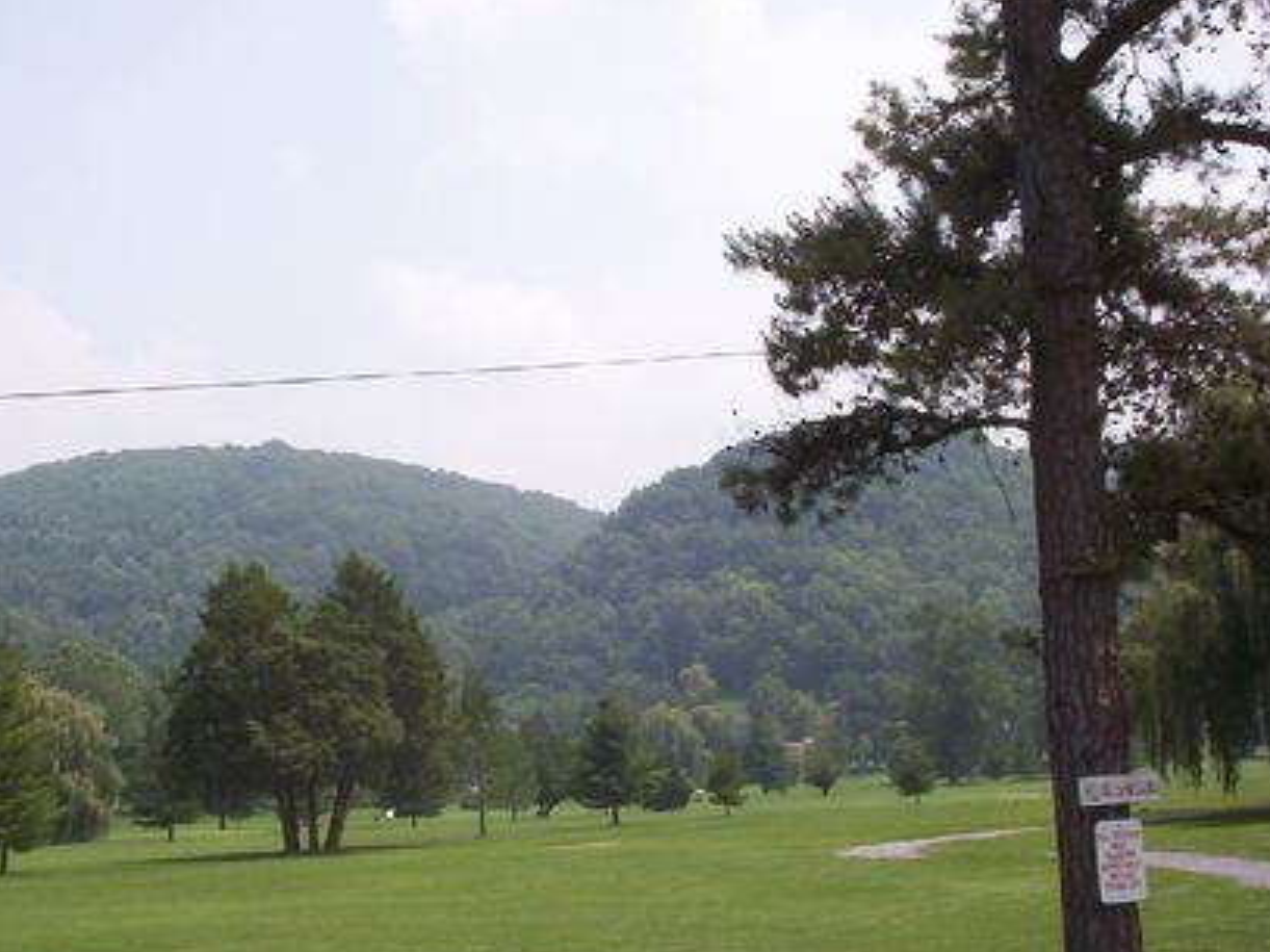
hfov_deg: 37.5
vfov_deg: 28.5
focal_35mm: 51
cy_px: 513
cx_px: 602
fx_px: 1871
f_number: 8
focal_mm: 6
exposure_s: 1/252
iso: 100
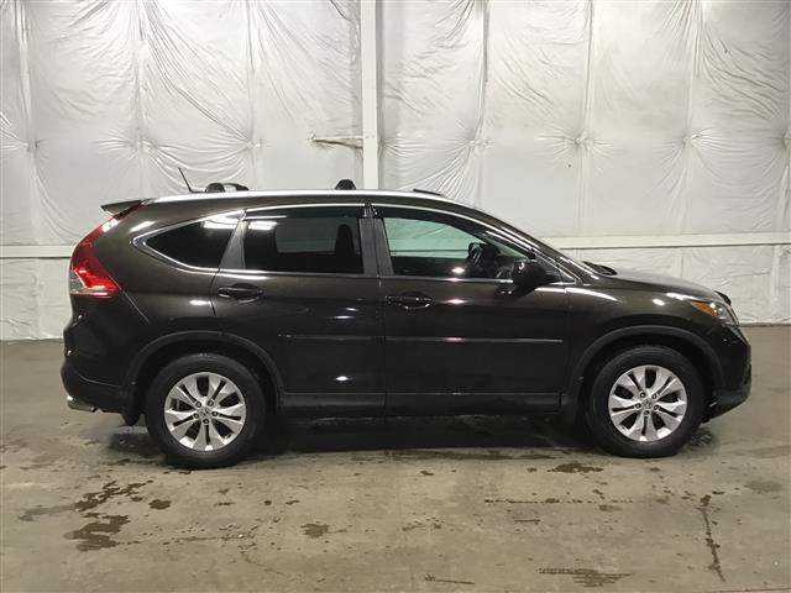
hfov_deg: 58.4
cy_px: 296
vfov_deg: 45.4
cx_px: 396
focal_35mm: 31
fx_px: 708
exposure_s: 1/30
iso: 80
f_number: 2.4
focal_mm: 3.3
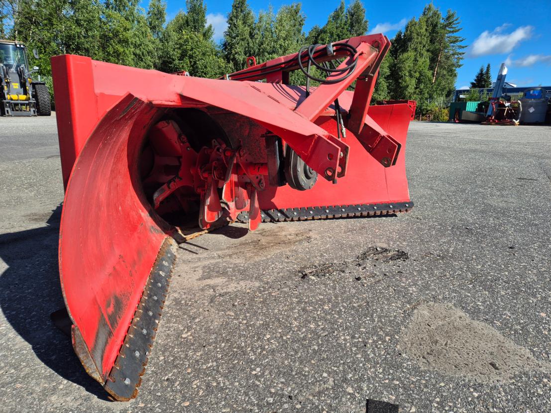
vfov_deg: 58.9
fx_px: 366
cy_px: 206
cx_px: 276
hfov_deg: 73.9
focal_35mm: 23
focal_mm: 5.4
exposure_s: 1/1656
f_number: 1.8
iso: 25
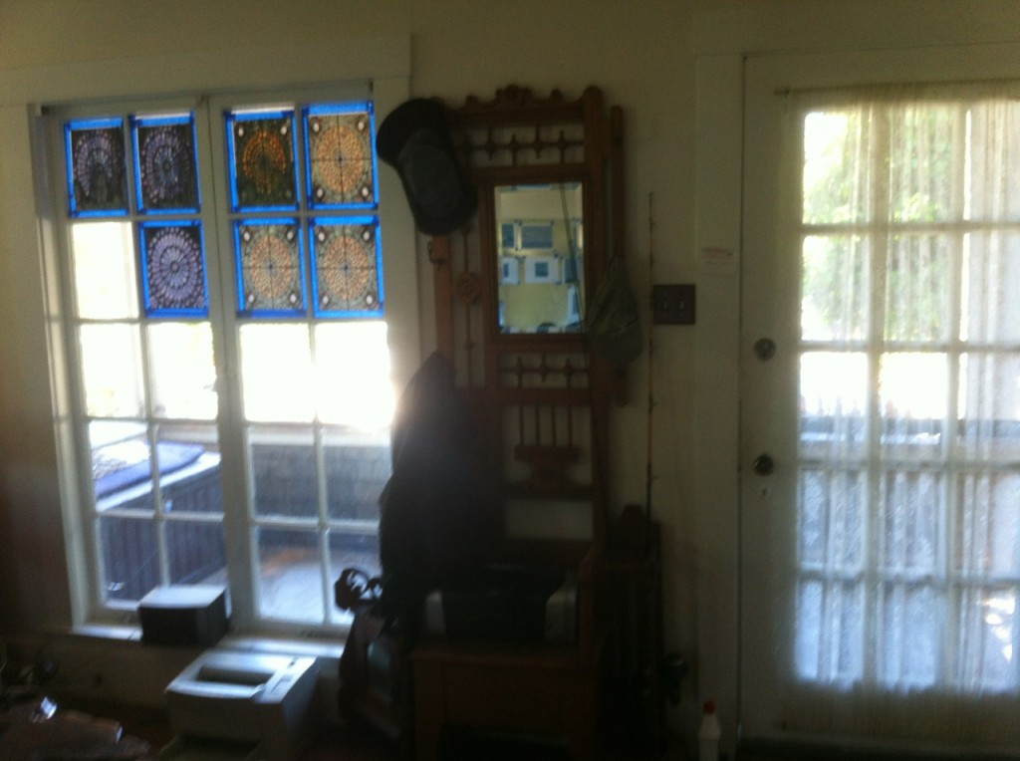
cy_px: 380
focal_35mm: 35
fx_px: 1029
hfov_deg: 52.7
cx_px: 510
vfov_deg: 40.6
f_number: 2.8
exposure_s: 1/17
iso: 125
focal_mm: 3.85
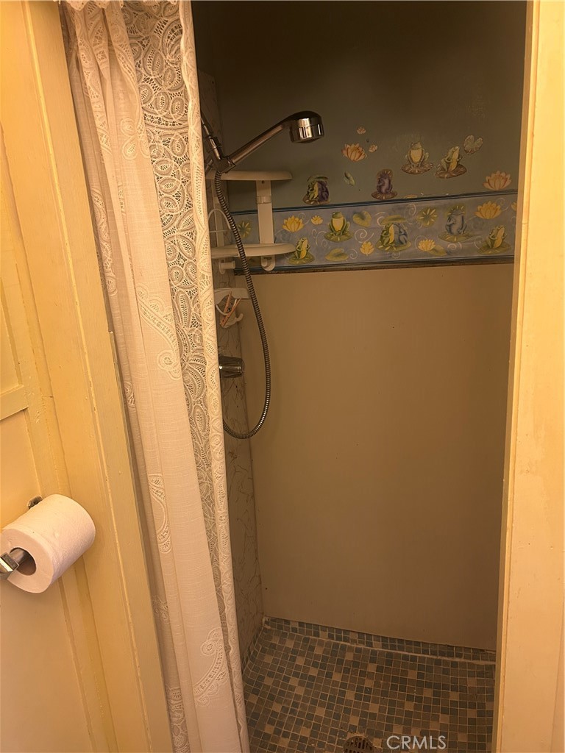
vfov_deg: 67.3
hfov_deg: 53.1
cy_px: 376
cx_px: 282
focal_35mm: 26
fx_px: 566
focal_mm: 5.7
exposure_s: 1/60
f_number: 1.5
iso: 200
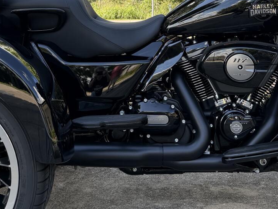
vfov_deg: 21.6
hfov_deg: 29.4
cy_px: 12
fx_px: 530
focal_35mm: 66
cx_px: 158
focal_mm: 6.76
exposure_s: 1/728
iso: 100
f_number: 1.78
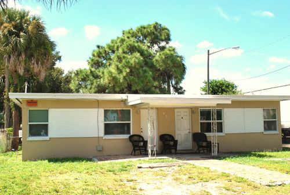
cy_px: 98
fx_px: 315
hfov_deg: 49.4
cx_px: 145
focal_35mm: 39
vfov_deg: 34.4
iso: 180
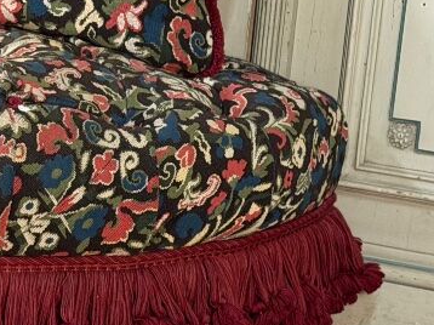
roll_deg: -4.0
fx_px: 2017
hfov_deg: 12.0
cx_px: -79
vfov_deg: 9.2
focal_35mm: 161
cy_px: 122
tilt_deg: -10.6
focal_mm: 6.76
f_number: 1.78
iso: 250
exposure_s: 1/50
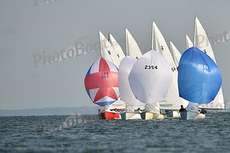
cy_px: 76
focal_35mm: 672
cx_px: 161
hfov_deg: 3.1
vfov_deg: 2.0
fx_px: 4293
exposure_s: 1/2500
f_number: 5
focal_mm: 400
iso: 250
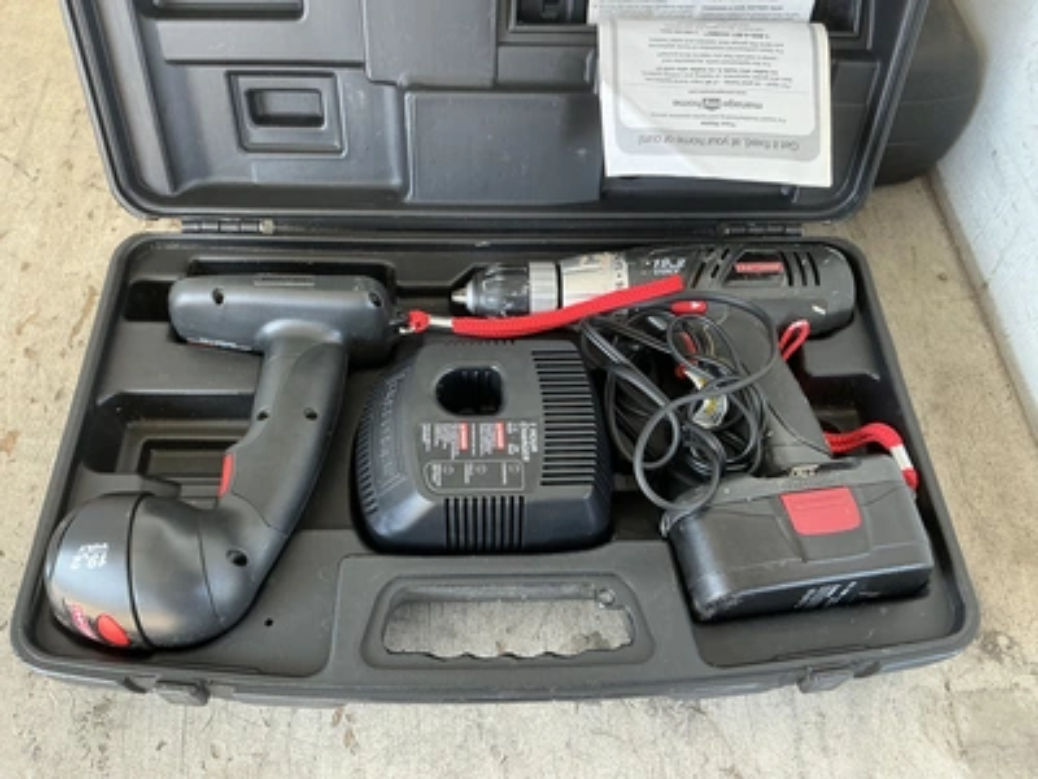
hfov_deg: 63.4
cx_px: 519
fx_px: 840
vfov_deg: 49.7
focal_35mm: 28
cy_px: 390
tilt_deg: -56.5
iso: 64
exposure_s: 1/80
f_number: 1.8
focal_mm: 3
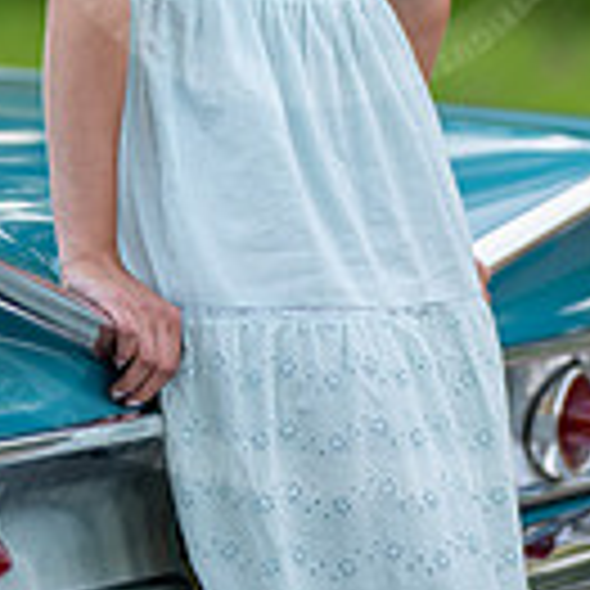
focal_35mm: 249
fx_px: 4802
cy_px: -86
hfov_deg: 7.0
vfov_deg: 7.0
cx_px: 315
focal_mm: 85
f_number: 1.2
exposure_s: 1/800
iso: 160
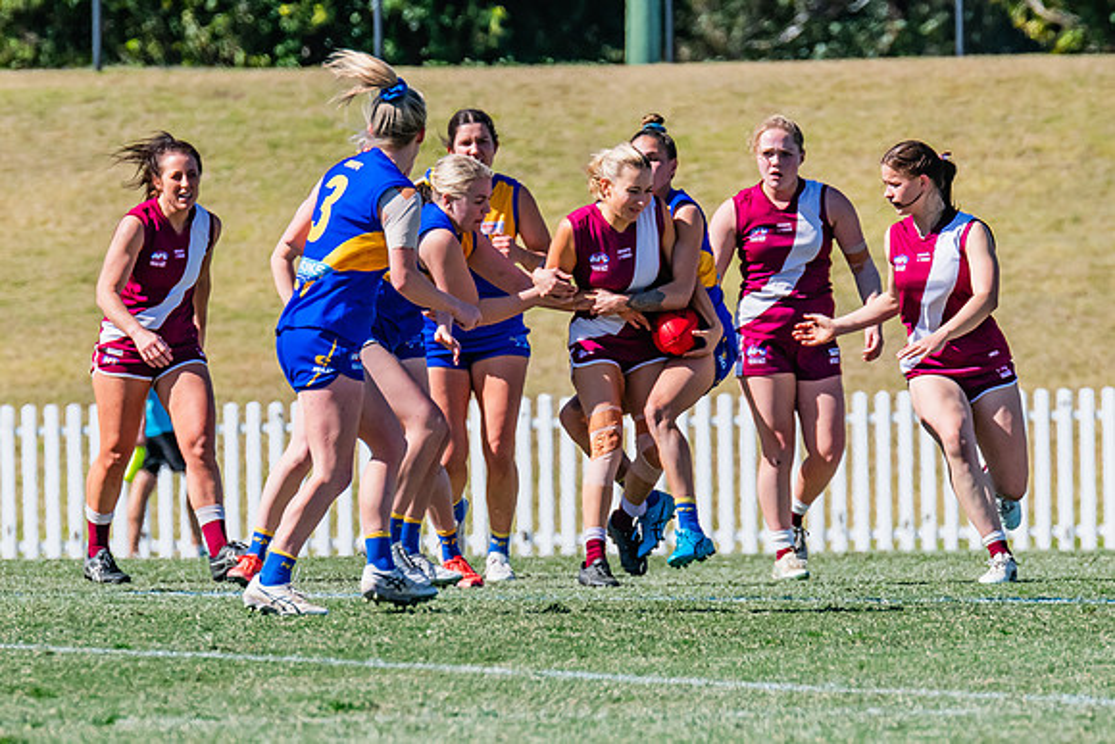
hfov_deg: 2.6
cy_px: 323
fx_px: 24413
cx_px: 635
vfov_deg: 1.7
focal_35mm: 788
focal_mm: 420
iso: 800
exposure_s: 1/1600
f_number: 10
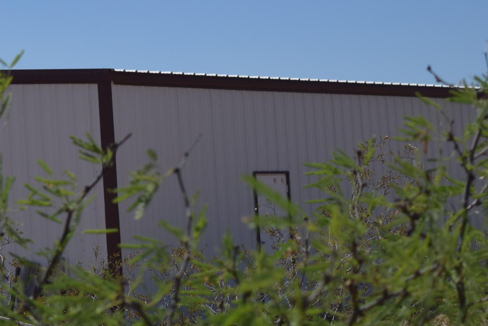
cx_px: 10
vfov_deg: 7.8
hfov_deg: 11.6
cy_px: -26
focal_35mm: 175
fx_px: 2374
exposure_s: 1/2500
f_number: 5.3
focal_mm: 48
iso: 200
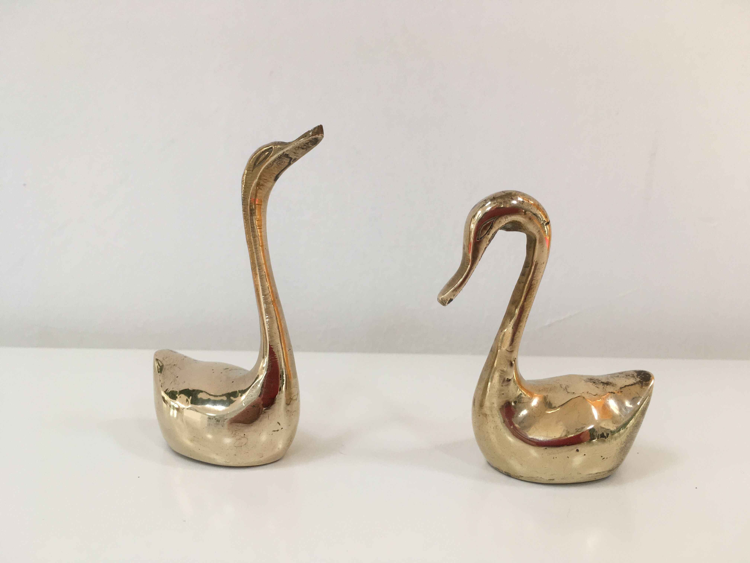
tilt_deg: -11.2
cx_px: 375
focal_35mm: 29
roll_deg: -0.7
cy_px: 282
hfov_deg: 61.7
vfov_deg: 48.2
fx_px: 628
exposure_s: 1/33
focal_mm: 4.15
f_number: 2.2
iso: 50
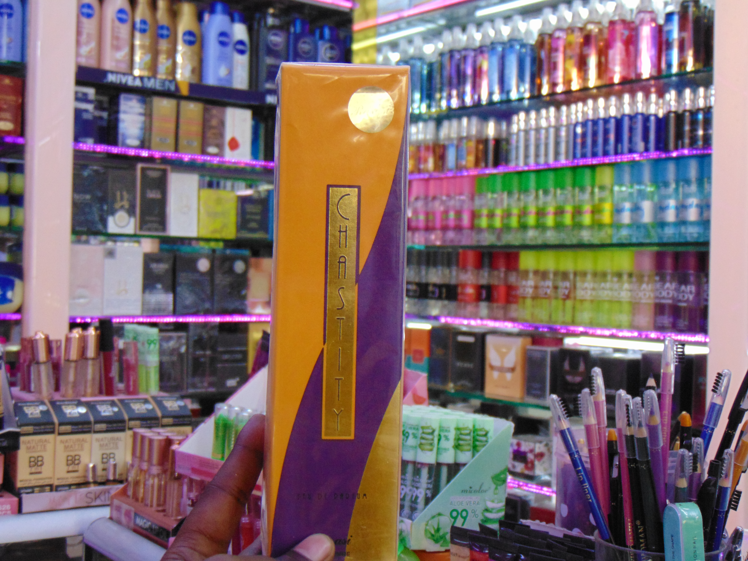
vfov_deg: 29.1
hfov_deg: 38.2
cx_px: 374
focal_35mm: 50
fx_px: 1080
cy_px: 280
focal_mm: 9
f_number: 3.5
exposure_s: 1/250
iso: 320
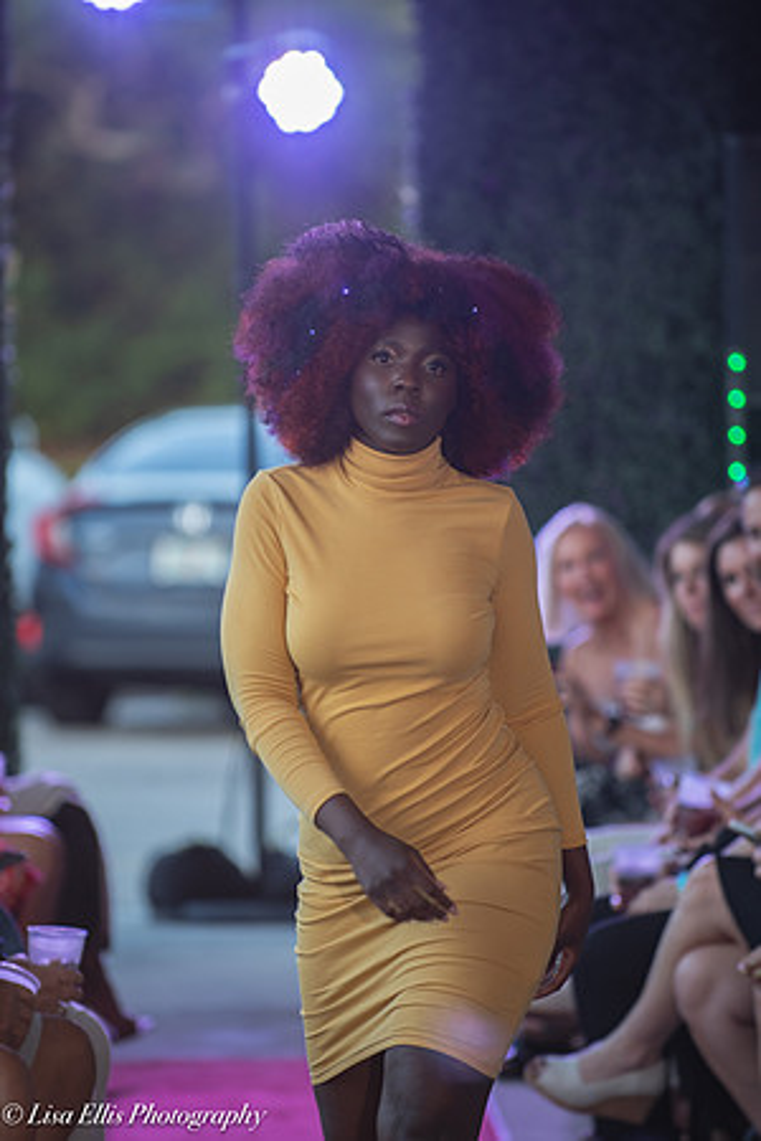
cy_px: 570
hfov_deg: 5.7
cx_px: 380
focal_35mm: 240
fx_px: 7609
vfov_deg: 8.6
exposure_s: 1/250
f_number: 4
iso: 400
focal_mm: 200
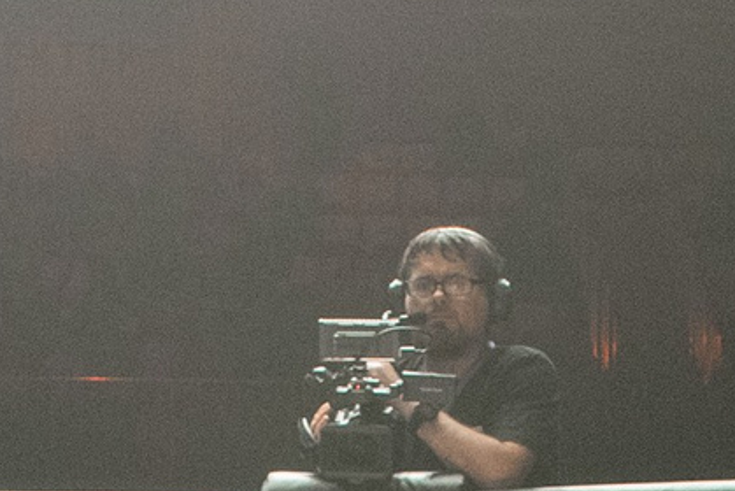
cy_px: 978
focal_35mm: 171
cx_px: 432
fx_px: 3494
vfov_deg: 7.7
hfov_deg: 12.0
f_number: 4
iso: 2000
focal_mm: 28
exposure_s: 1/640
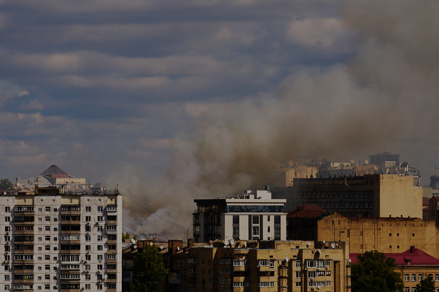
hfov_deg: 7.5
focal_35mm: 273
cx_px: 220
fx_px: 3328
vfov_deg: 5.0
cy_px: 146
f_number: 5
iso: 100
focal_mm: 182
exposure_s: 1/3200
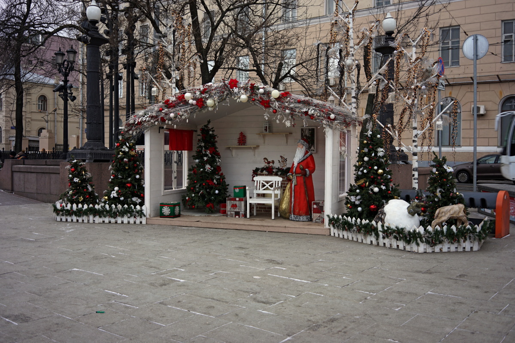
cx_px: 258
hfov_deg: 54.4
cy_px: 172
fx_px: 501
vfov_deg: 37.9
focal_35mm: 35
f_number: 4
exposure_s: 1/60
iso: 100
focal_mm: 35
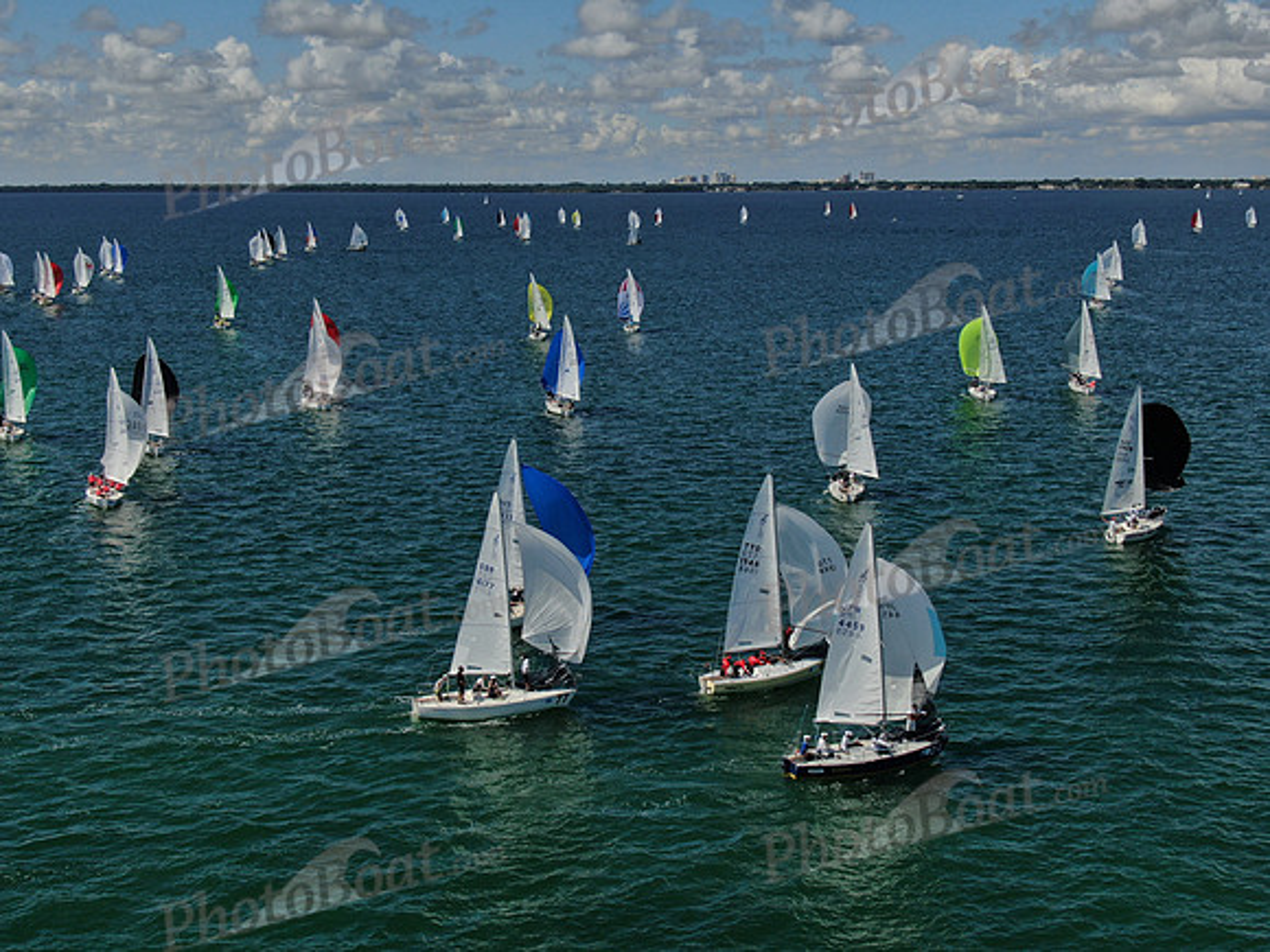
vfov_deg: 30.9
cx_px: 635
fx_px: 1724
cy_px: 476
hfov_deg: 40.4
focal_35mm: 47
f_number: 3.8
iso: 100
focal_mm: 8.42
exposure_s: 1/2000
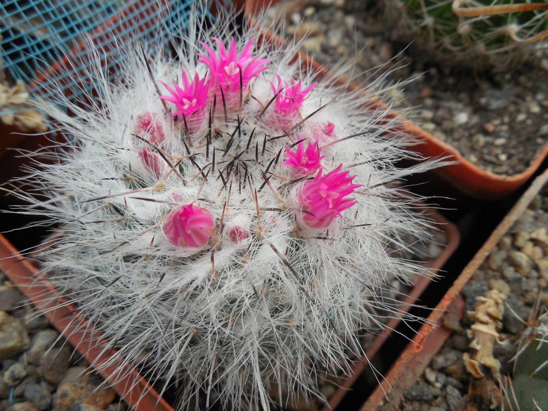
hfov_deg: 58.4
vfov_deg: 45.4
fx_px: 491
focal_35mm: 31
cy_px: 206
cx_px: 274
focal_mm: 5.6
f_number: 3.6
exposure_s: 1/125
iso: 125
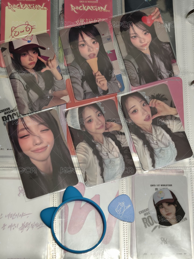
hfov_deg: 21.0
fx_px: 523
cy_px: 130
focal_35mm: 70
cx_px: 97
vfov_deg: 27.8
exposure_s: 1/120
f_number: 2.57
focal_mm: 13.3
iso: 1447
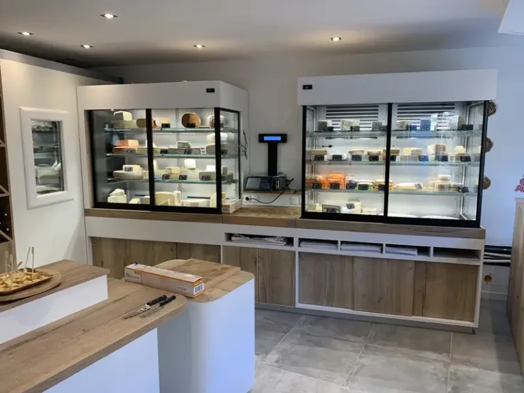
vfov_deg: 53.1
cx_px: 262
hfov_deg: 67.3
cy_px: 196
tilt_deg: -9.7
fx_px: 394
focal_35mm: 26
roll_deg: -0.4
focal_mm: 4.25
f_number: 1.8
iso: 80
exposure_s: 1/100
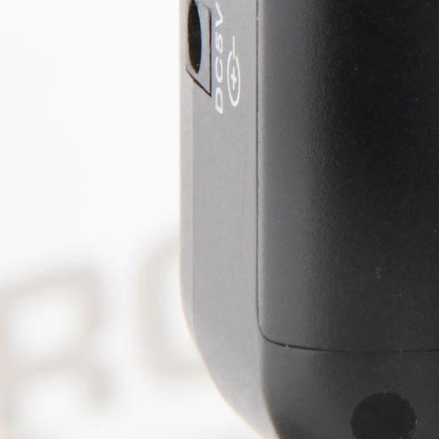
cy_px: -372
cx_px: 710
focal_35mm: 831
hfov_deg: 2.1
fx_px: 11923
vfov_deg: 2.1
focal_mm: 120
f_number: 14
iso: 1250
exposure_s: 1/200
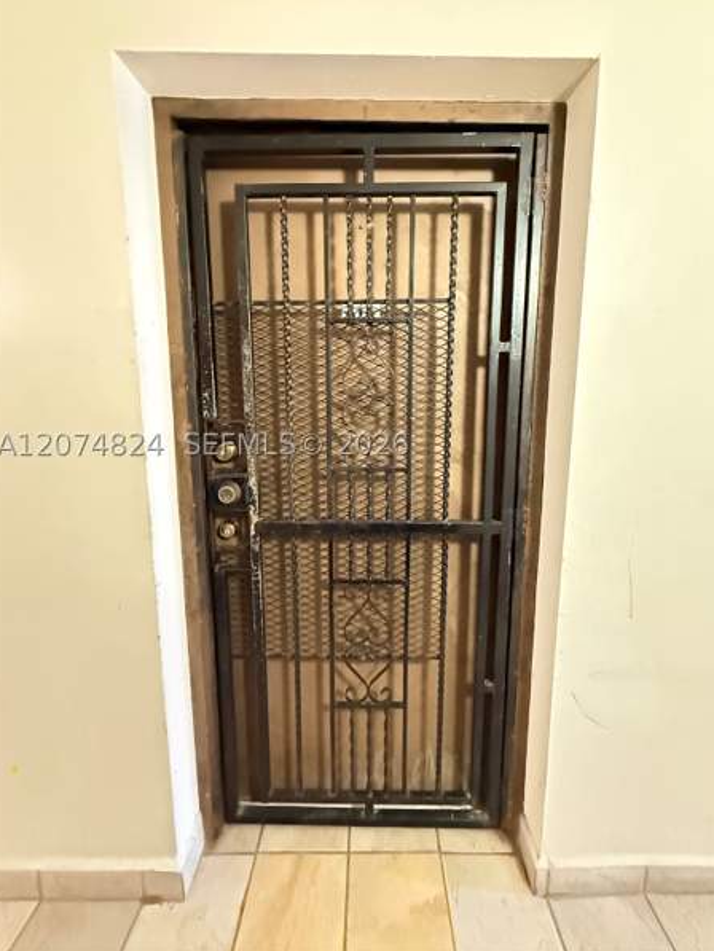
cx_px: 371
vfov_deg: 98.0
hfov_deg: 81.7
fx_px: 412
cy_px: 444
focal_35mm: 15
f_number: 2.2
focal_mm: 2.22
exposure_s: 1/30
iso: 2000
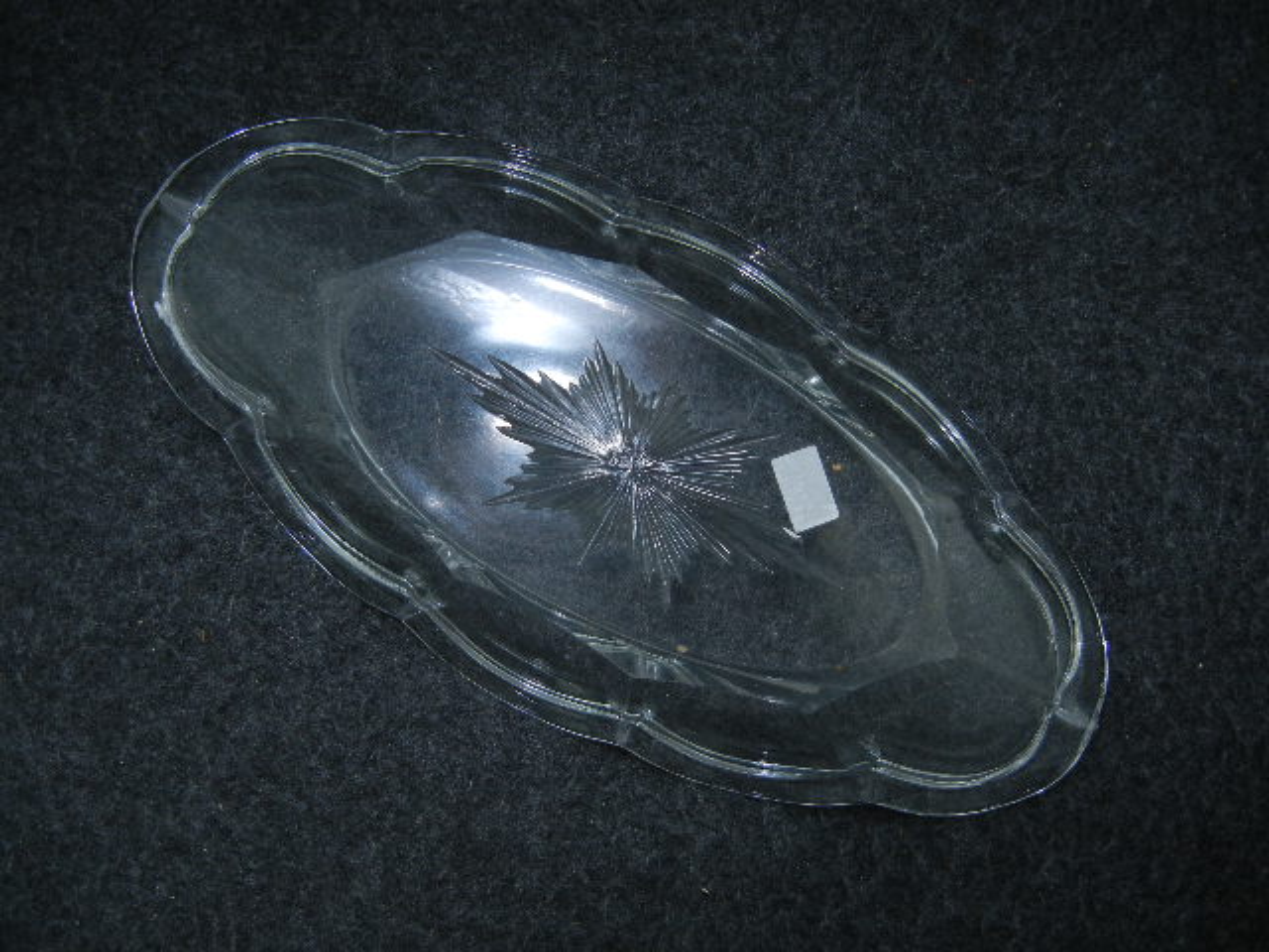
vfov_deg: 46.8
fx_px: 1100
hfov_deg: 60.0
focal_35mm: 30
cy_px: 476
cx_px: 634
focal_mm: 5.4
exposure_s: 1/30
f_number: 3.5
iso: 200
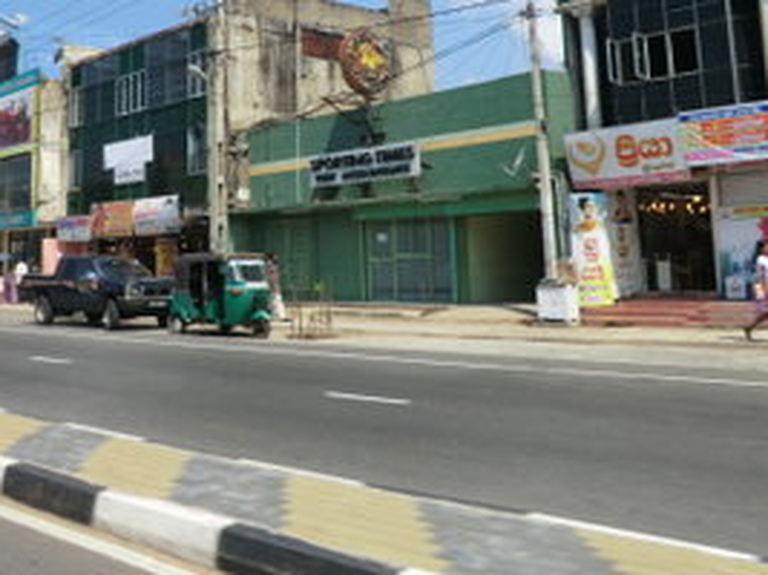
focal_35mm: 36
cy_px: 155
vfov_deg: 38.8
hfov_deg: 51.1
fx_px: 798
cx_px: 319
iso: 80
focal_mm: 4.3
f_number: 7.5
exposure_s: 1/250
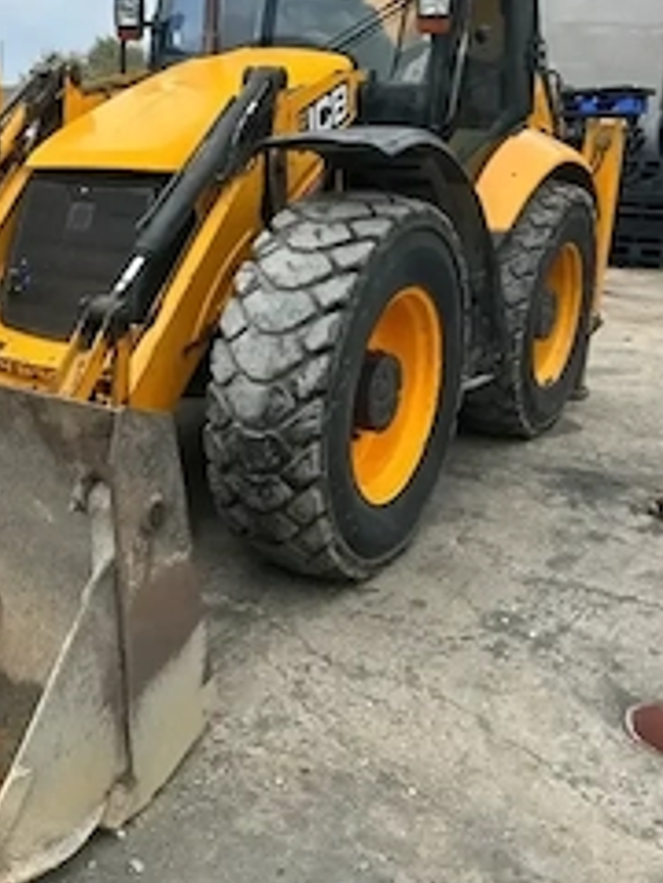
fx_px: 1021
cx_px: 206
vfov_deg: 46.8
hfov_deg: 35.5
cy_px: 408
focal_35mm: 40
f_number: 1.78
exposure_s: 1/773
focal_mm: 6.86
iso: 80
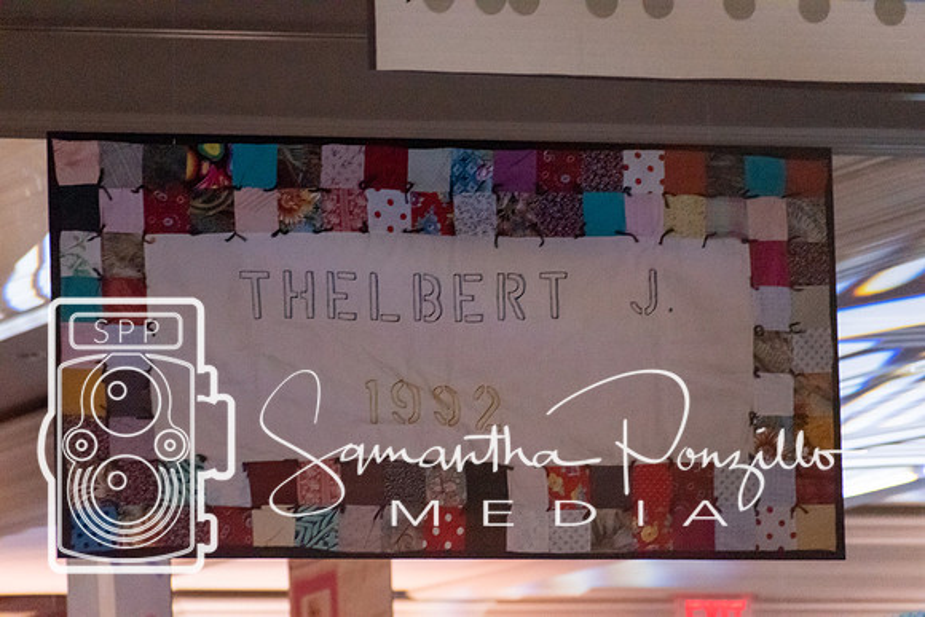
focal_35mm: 330
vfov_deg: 4.2
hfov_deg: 6.2
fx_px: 8481
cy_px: 308
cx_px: 462
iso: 12800
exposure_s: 1/125
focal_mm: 220
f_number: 5.6
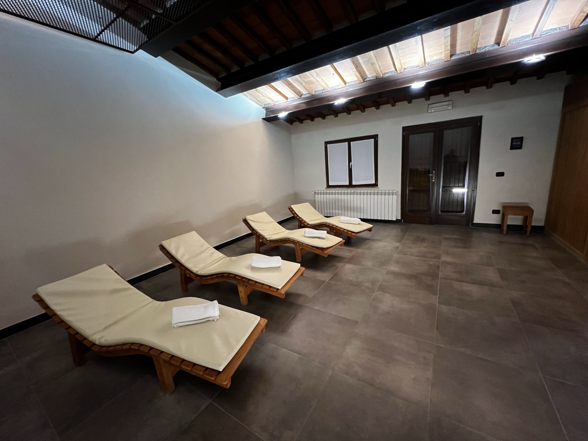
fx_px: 221
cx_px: 294
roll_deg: +5.1
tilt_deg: -13.7
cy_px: 220
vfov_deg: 89.9
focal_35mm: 13
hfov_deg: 106.2
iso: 800
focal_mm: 1.57
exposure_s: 1/50
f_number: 1.8
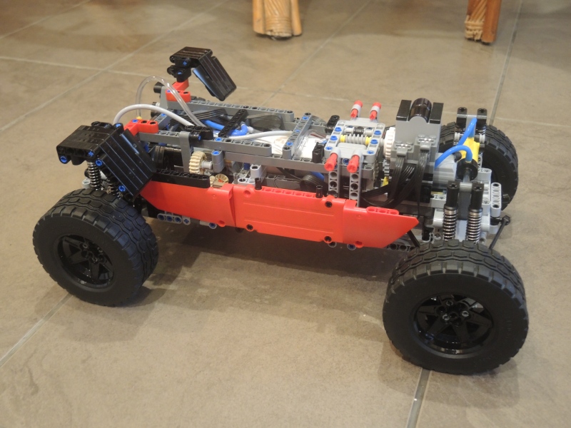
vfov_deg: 40.7
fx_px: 577
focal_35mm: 35
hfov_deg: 52.6
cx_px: 286
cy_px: 214
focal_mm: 7.6
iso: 800
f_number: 2.2
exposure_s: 1/13
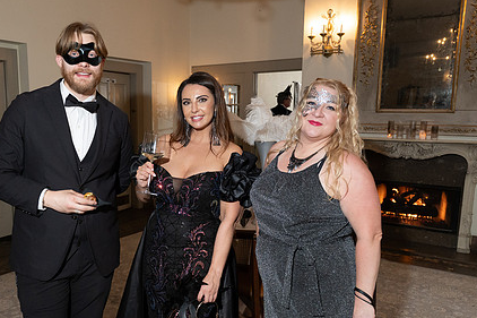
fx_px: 437
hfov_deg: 56.7
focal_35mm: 33
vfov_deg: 39.8
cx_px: 184
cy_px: 185
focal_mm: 24
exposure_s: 1/200
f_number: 5
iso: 2500
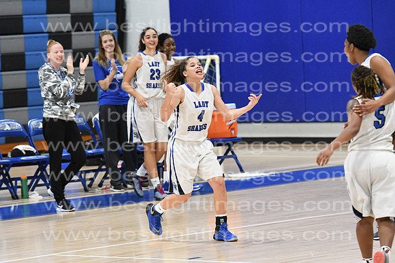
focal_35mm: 240
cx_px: 198
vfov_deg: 5.7
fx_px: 2634
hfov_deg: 8.6
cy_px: 132
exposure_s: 1/640
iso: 5000
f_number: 3.5
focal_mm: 160
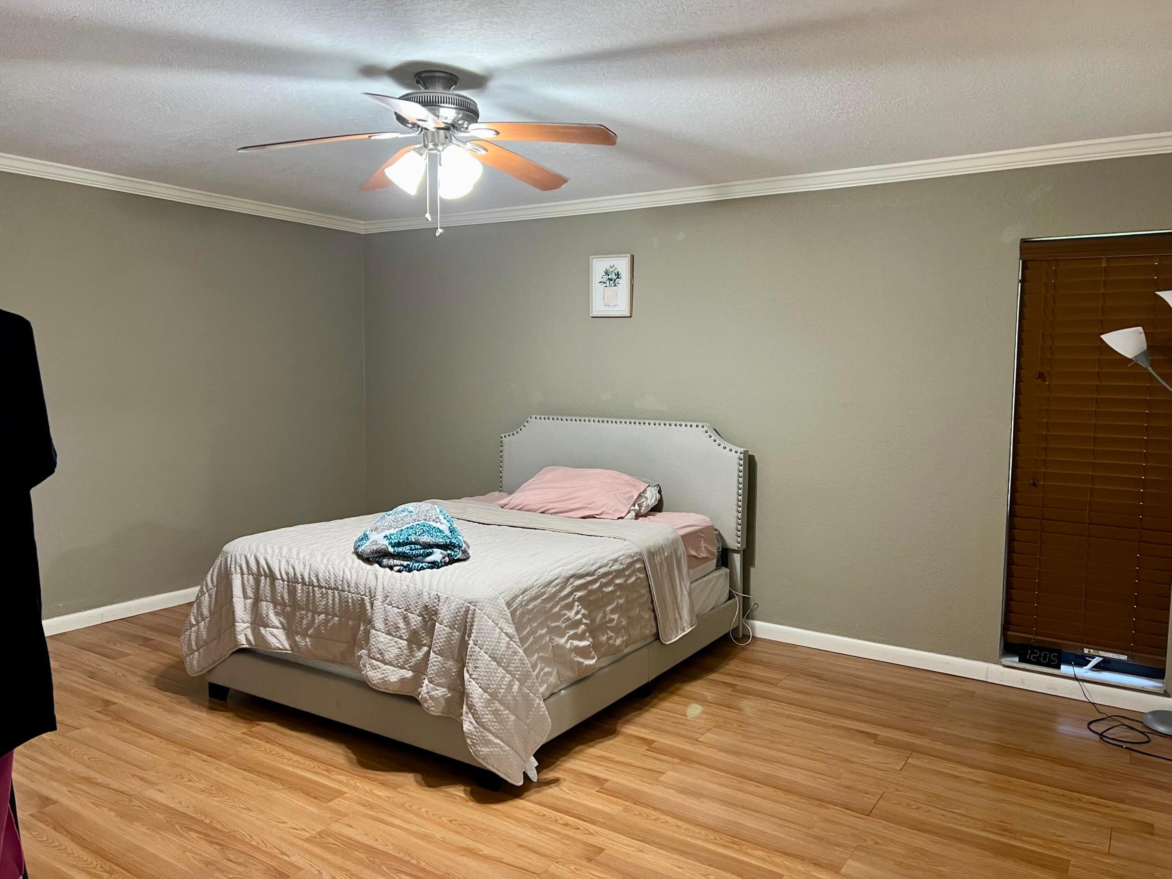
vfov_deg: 53.1
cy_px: 440
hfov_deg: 67.3
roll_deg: -0.5
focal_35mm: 26
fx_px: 880
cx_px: 586
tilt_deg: -5.1
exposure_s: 1/60
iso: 320
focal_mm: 5.7
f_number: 1.5
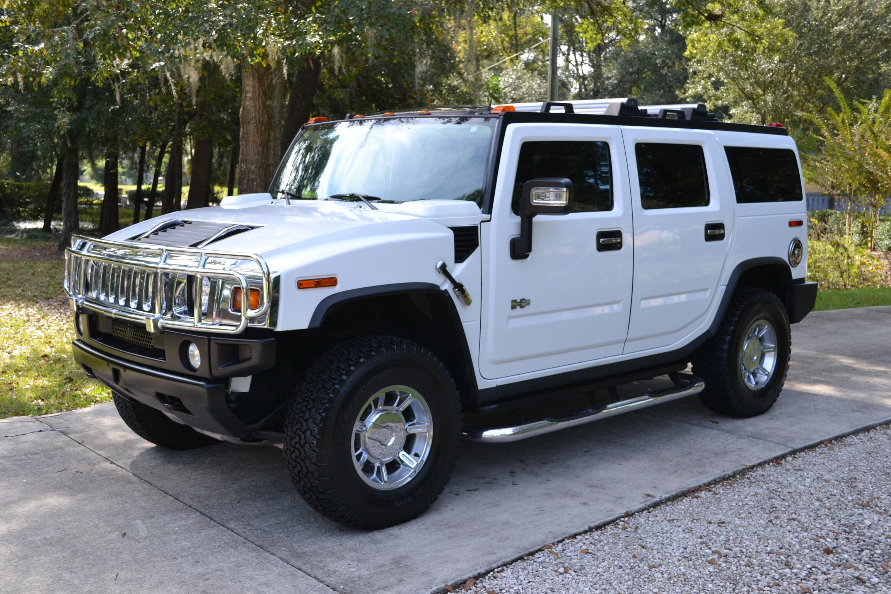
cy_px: 297
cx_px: 446
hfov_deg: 49.6
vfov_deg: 34.2
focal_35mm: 39
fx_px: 965
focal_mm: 26
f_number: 5.6
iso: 160
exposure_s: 1/125
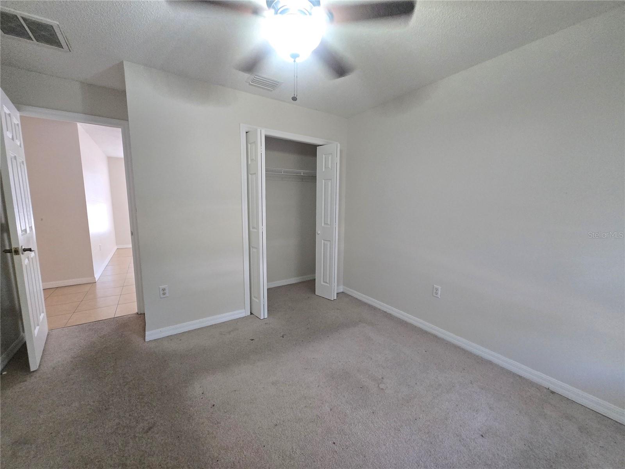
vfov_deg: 89.9
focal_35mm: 13
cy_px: 234
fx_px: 235
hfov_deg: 106.2
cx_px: 312
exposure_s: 1/60
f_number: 2.2
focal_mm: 1.7
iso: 400
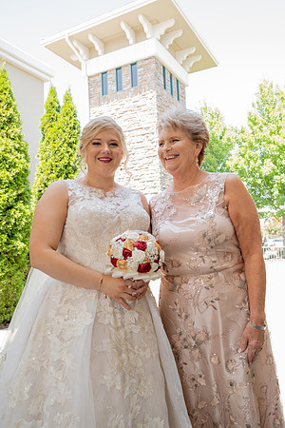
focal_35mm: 29
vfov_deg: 63.7
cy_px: 214
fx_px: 344
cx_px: 142
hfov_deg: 45.0
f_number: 5
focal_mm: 29
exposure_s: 1/200
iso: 640
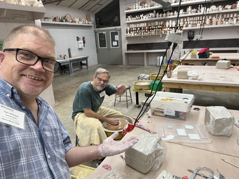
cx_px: 120
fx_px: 159
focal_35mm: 23
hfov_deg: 73.9
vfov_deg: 58.9
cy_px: 90
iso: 100
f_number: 1.9
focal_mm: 2.69
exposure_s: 1/60
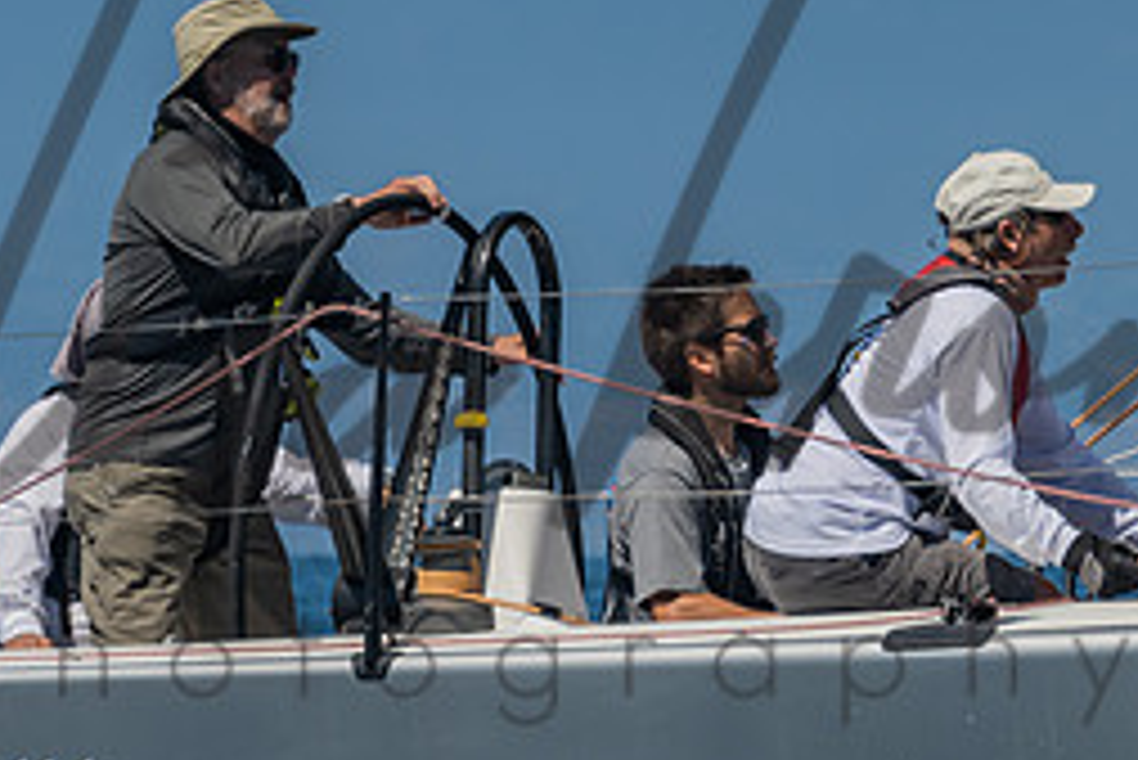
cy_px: 36
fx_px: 20653
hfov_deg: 3.2
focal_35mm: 653
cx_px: 780
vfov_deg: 2.1
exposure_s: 1/640
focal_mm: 180
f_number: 6.3
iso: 160
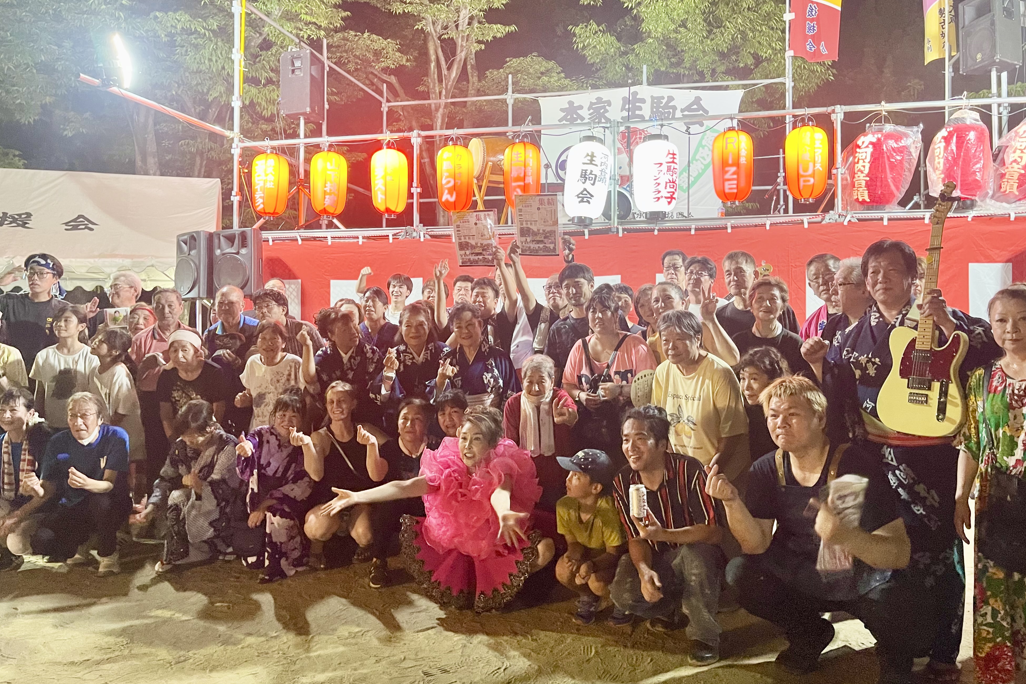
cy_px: 296
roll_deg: -0.3
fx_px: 769
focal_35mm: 27
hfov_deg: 67.4
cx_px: 532
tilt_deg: +0.4
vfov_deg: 47.8
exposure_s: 1/40
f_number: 1.6
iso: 500
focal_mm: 5.1
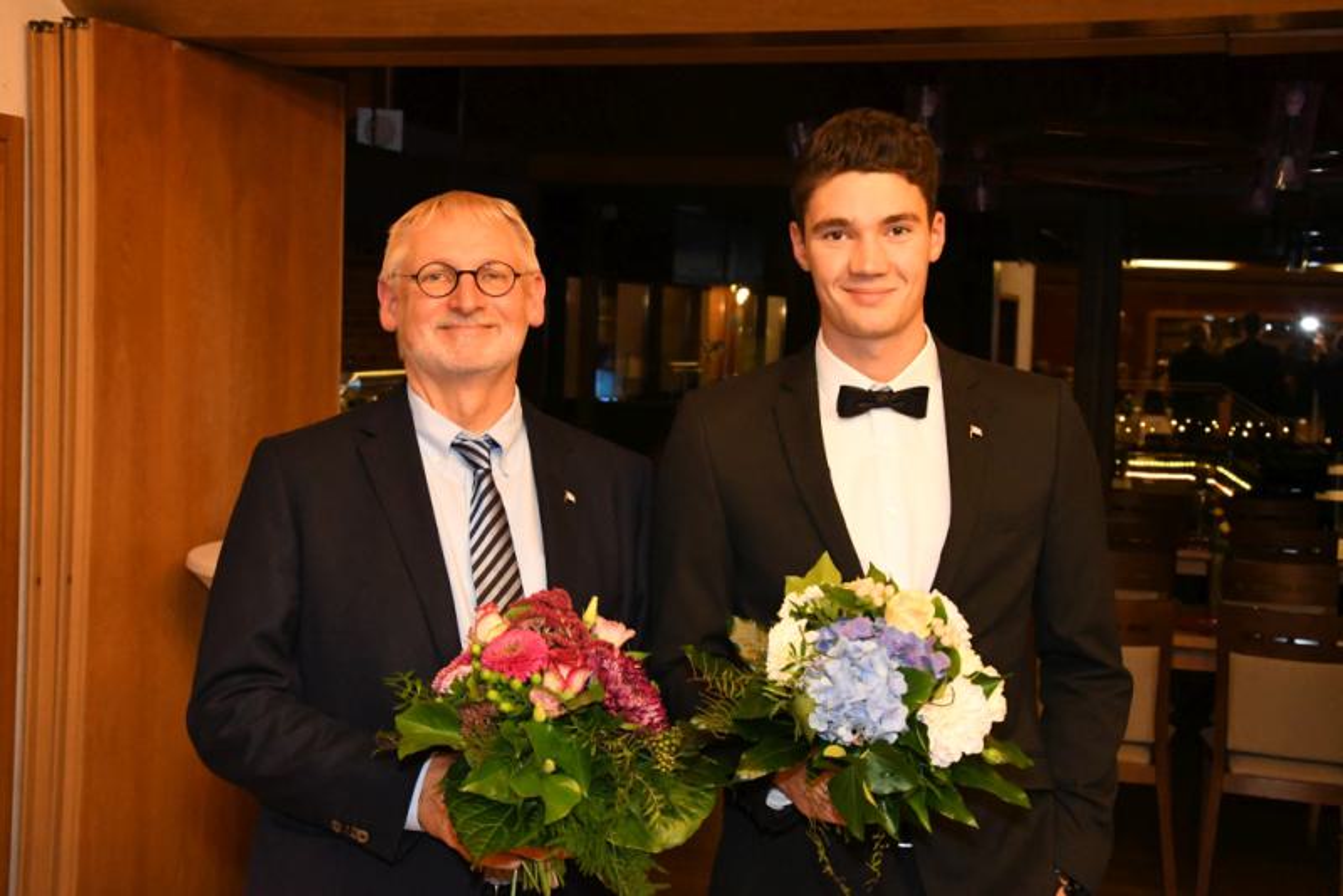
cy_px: 448
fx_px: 1940
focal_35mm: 52
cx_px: 672
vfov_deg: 26.0
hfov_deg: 38.2
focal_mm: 35
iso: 9000
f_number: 7.1
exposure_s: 1/60
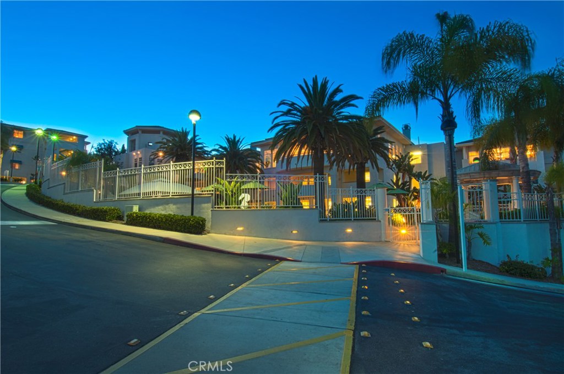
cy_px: 187
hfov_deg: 90.1
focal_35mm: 18
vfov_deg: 67.2
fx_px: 282
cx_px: 282
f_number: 20
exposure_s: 1
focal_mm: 12
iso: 320
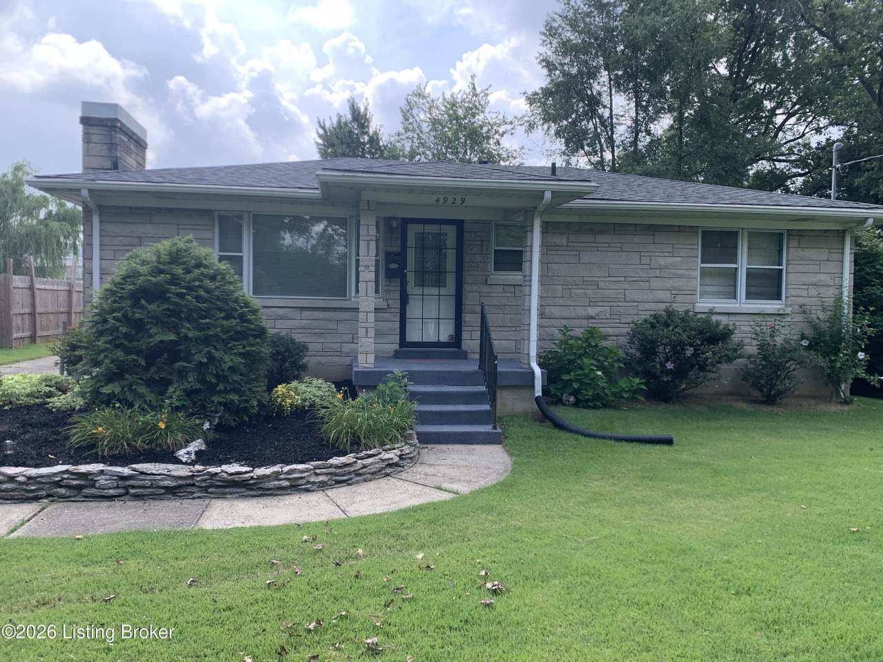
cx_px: 442
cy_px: 331
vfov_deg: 53.1
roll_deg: -0.7
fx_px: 663
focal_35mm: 26
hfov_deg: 67.3
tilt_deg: -1.3
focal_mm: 4.25
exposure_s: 1/783
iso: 25
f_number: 1.8
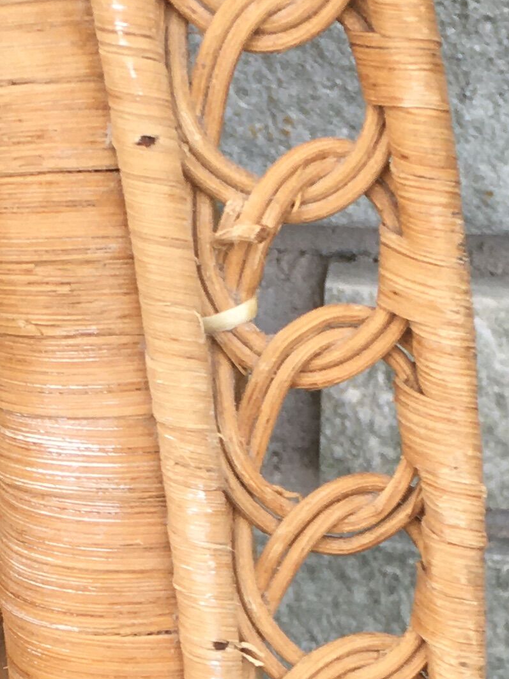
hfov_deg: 13.4
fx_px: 2157
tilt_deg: -56.1
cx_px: 148
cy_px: 808
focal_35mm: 110
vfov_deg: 17.1
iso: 25
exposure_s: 1/268
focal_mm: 4.15
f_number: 2.2
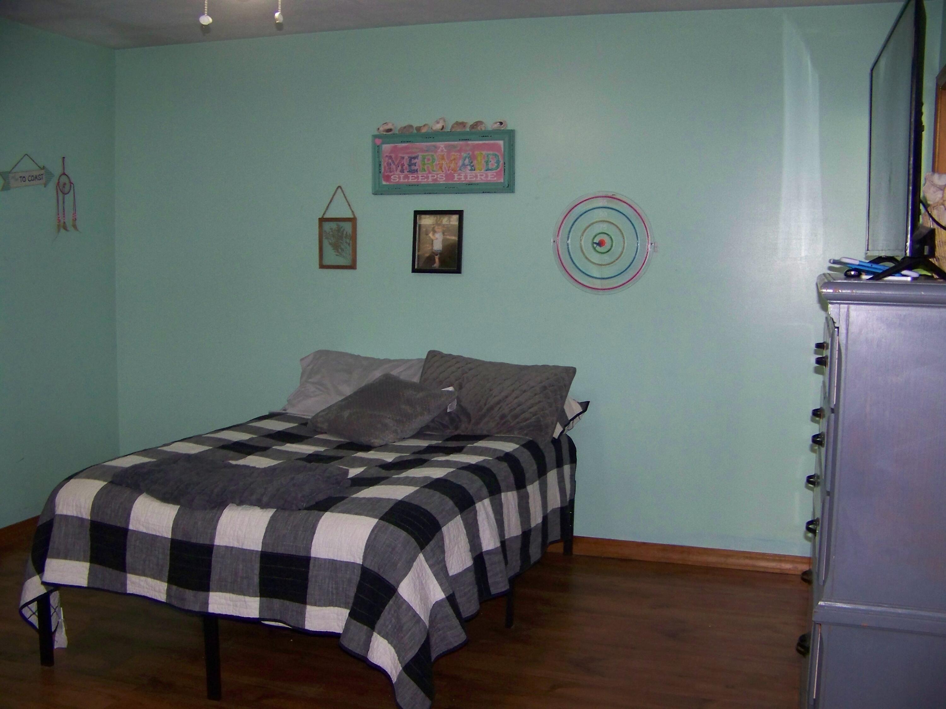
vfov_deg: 39.7
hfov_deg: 51.4
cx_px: 473
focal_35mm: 36
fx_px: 984
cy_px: 354
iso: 200
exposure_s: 1/30
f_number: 2.8
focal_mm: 5.85
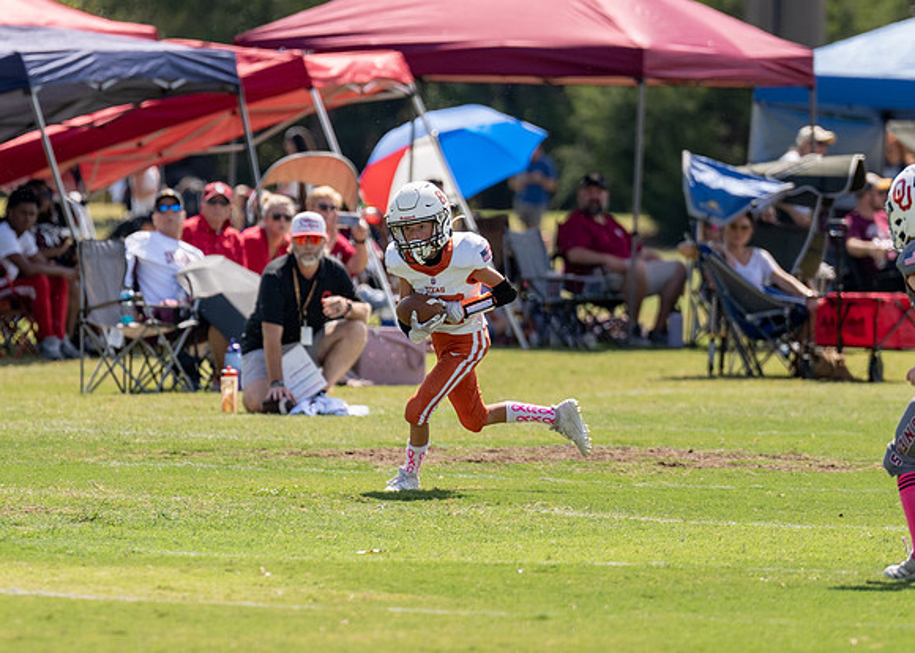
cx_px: 496
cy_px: 313
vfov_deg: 3.1
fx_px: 12193
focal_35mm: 469
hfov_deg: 4.3
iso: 125
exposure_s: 1/2500
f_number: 2.8
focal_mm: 200
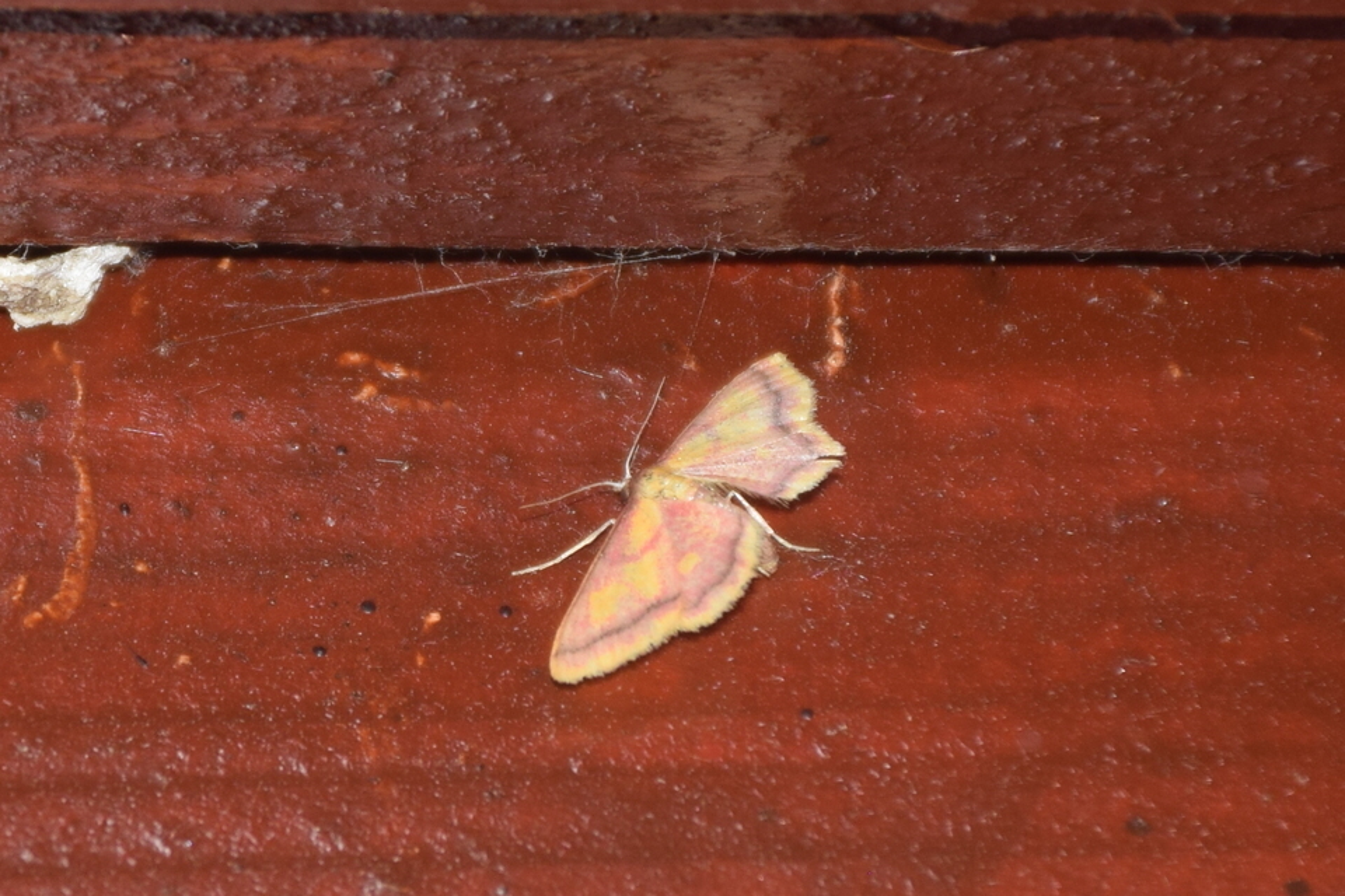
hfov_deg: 9.8
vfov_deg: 6.5
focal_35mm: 210
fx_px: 7845
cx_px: 672
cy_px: 448
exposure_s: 1/60
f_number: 7.1
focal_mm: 140
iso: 320
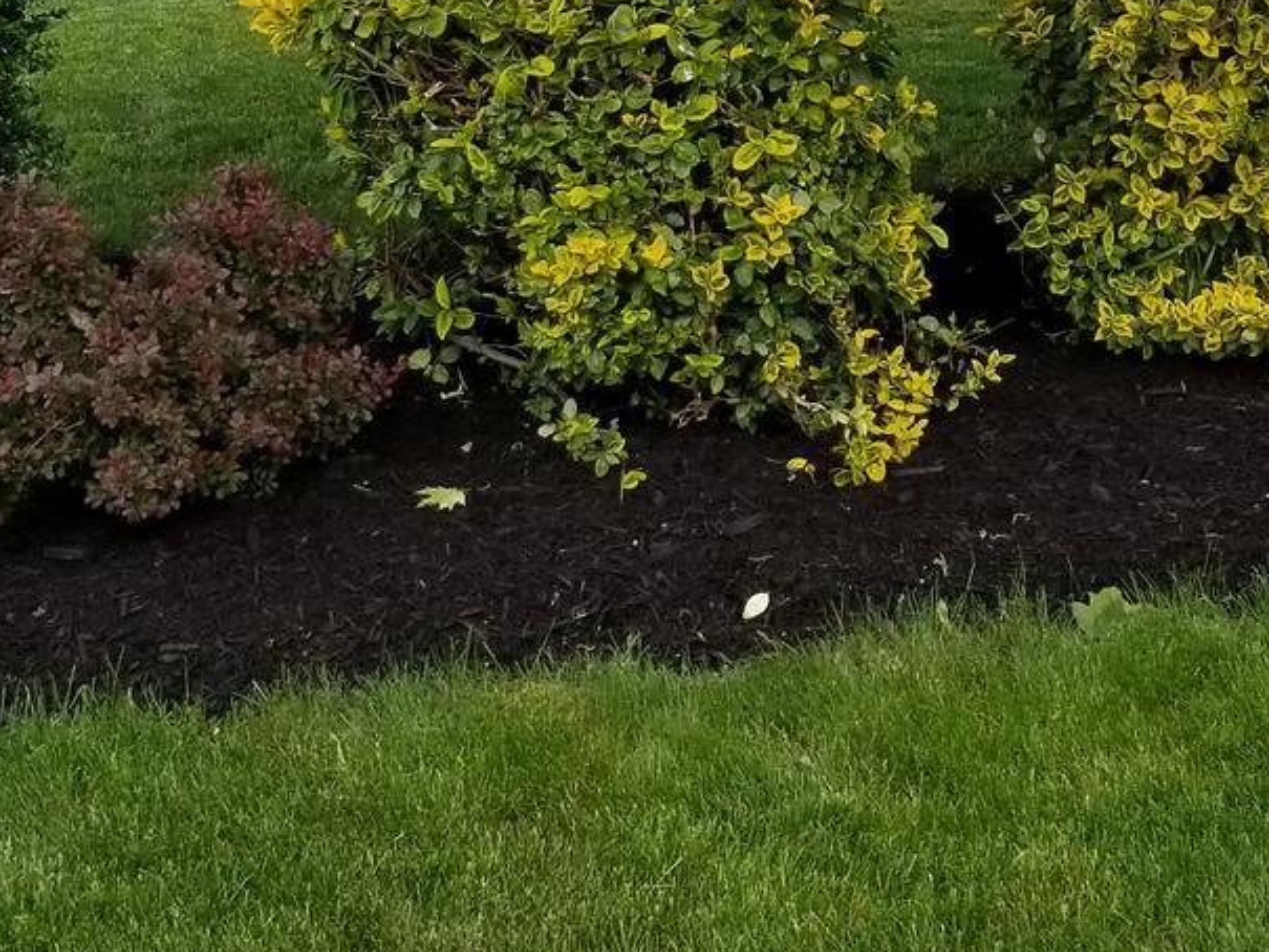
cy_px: -195
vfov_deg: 16.1
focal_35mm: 88
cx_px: 820
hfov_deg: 22.2
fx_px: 3227
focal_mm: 4.3
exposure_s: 1/278
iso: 50
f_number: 1.7
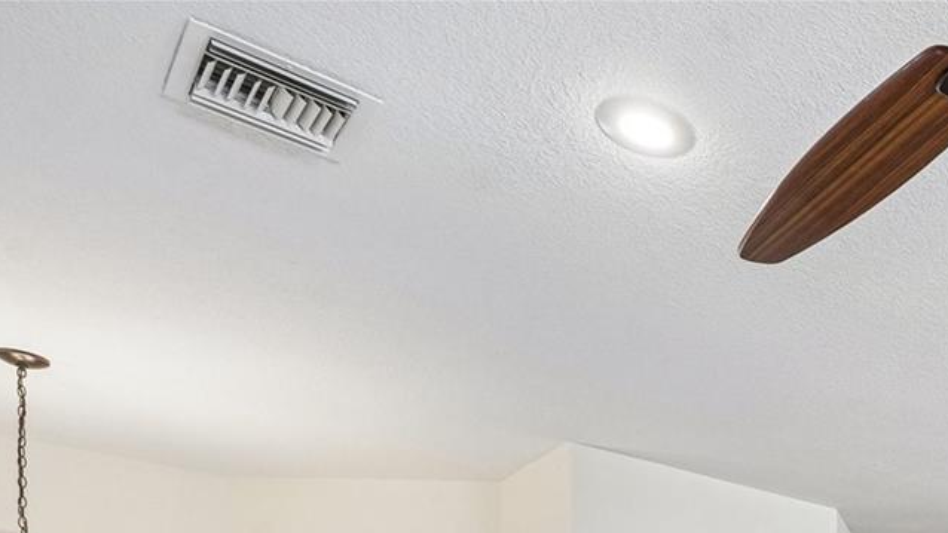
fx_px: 1056
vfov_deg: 23.1
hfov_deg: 37.7
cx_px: 1111
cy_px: 790
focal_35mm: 42
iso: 400
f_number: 8
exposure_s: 1/20
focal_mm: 16
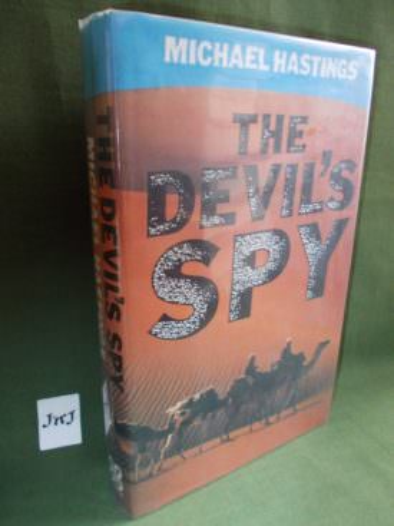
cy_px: 263
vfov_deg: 63.5
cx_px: 197
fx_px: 425
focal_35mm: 28
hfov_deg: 49.7
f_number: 2.7
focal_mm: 4
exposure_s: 1/25
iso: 200
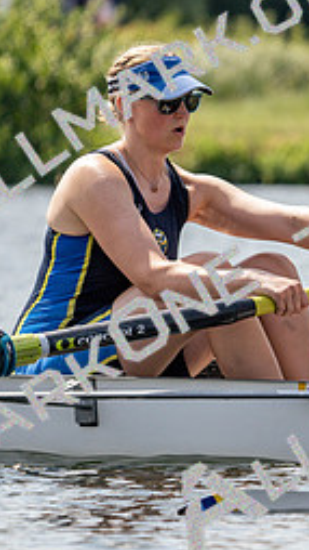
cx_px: 620
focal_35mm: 663
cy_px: 222
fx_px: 9651
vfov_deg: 3.3
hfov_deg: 1.8
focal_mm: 277
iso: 250
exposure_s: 1/1600
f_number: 5.6
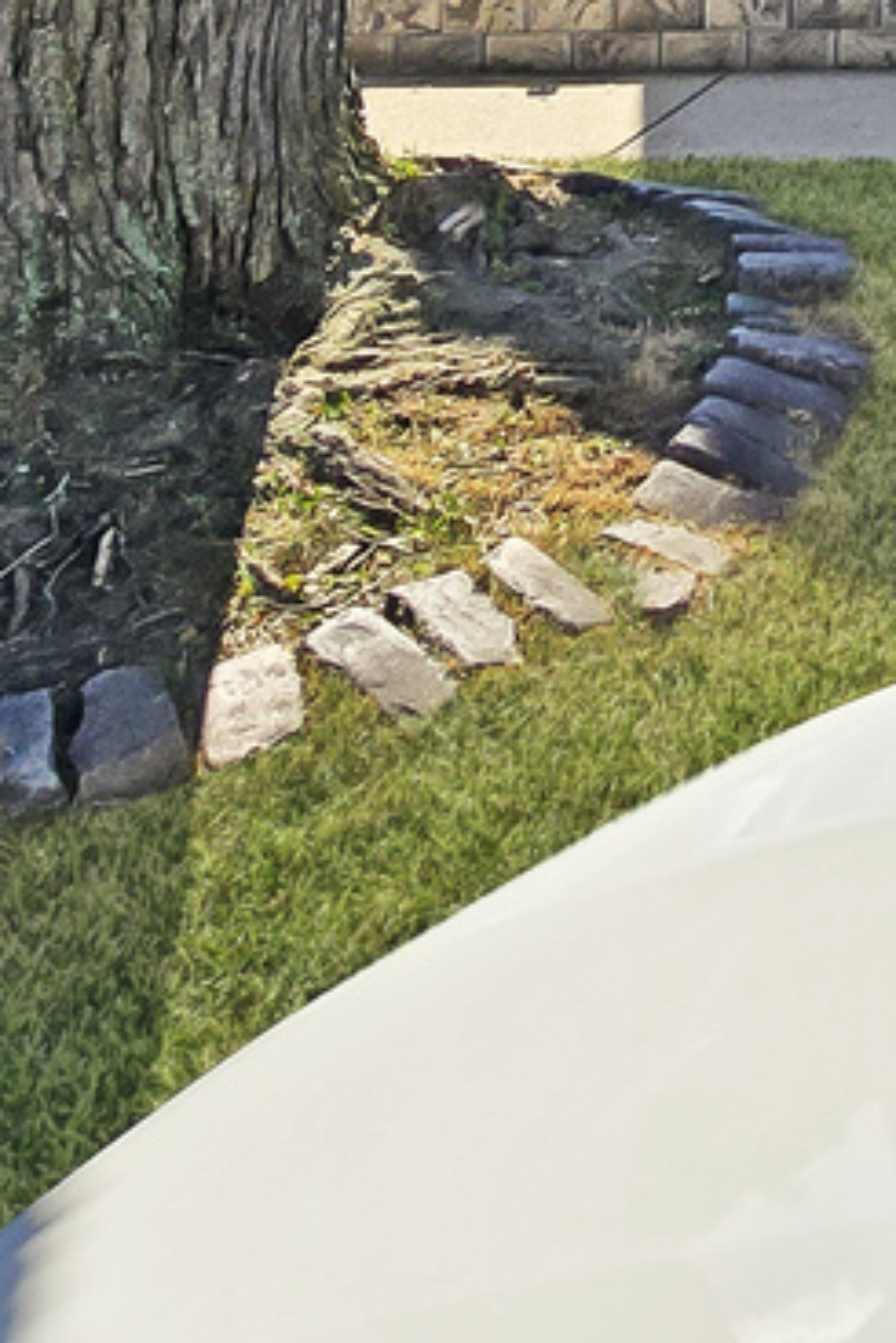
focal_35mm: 53
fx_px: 1977
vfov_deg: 27.7
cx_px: 1401
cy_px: -596
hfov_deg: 21.0
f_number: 2.2
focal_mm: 2.2
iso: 50
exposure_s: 1/2180
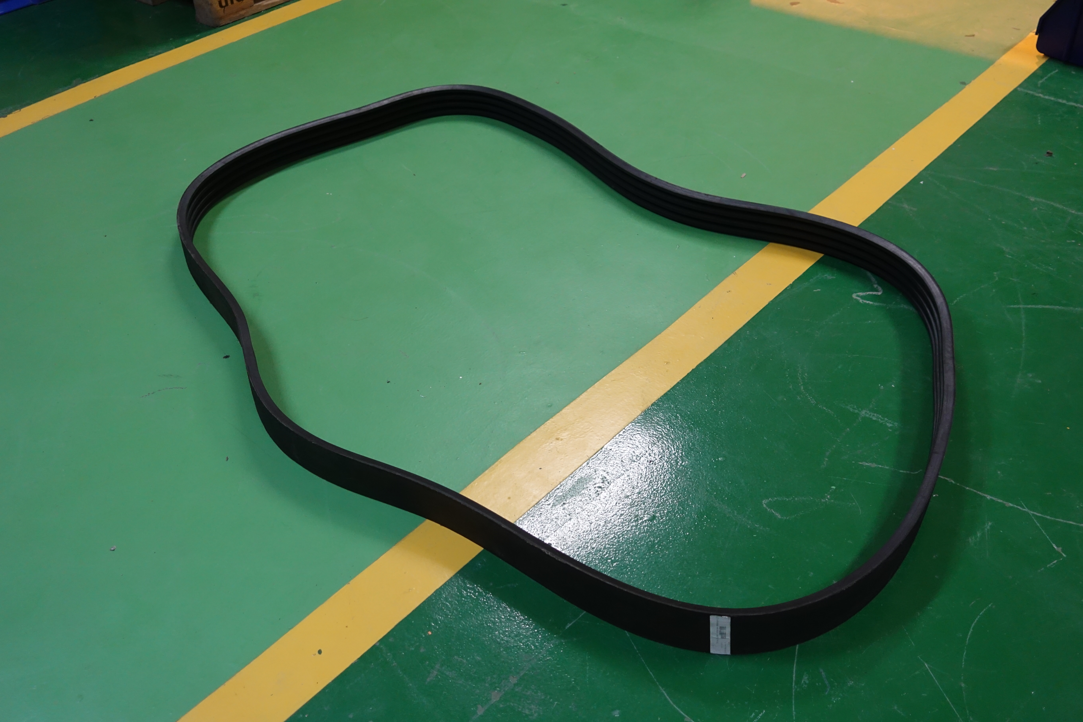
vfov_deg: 35.9
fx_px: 1113
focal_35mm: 37
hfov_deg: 51.9
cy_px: 361
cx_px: 542
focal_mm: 13.53
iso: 800
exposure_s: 1/40
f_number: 2.8
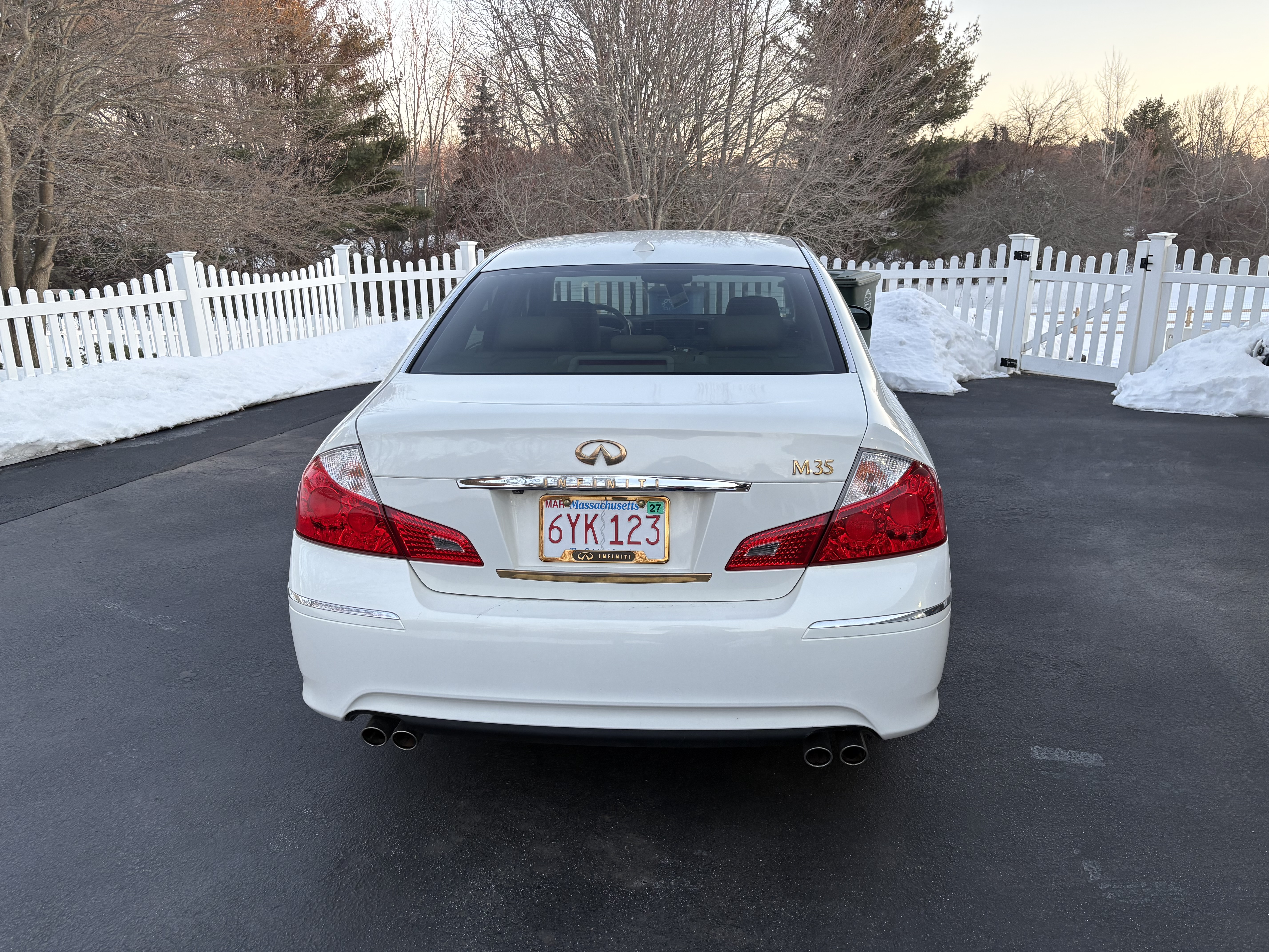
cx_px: 634
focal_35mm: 26
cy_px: 476
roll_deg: +0.0
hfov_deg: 67.3
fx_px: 953
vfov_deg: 53.1
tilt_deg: -15.4
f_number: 1.6
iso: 80
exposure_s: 1/122
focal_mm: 5.96
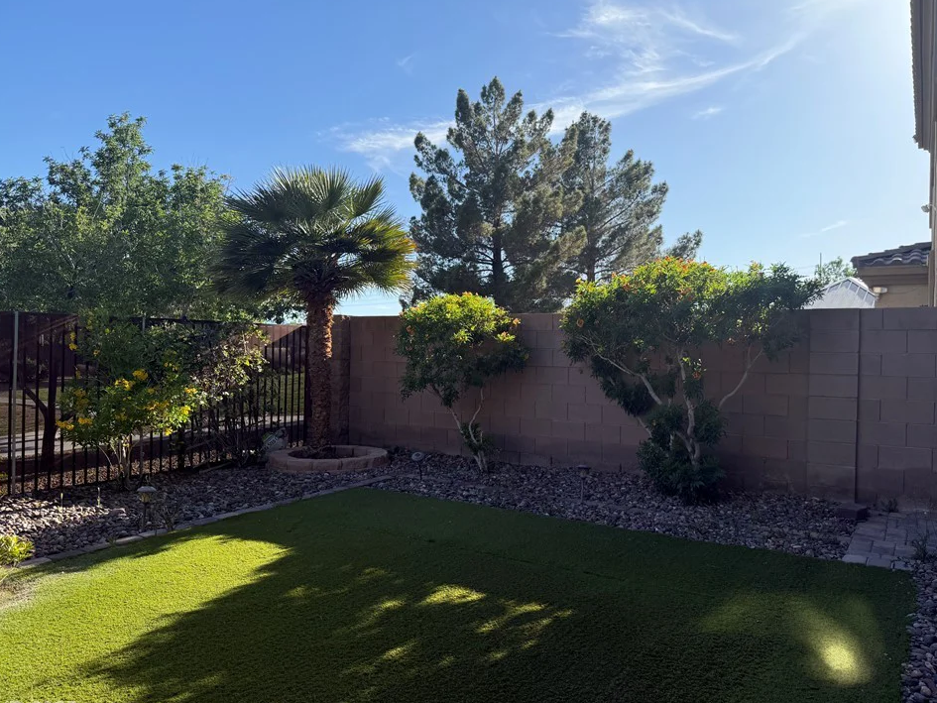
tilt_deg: -0.1
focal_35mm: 26
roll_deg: -1.3
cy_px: 351
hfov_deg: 67.3
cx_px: 485
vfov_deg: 53.1
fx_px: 704
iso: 100
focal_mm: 6.76
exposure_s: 1/3425
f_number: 1.78
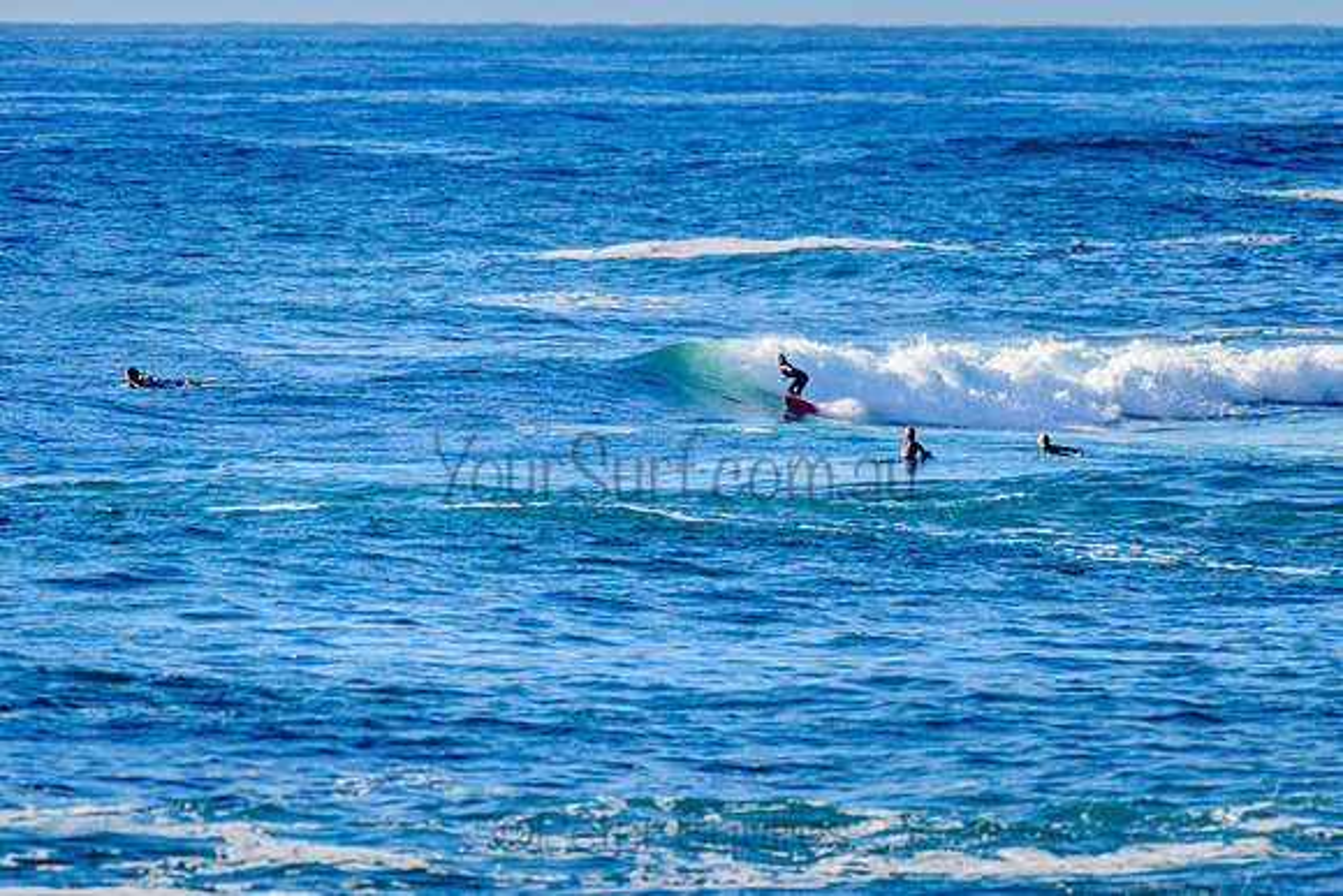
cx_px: 824
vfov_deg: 2.2
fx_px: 22881
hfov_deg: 3.4
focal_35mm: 613
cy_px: 382
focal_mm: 500
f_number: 5.6
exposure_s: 1/2000
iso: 280
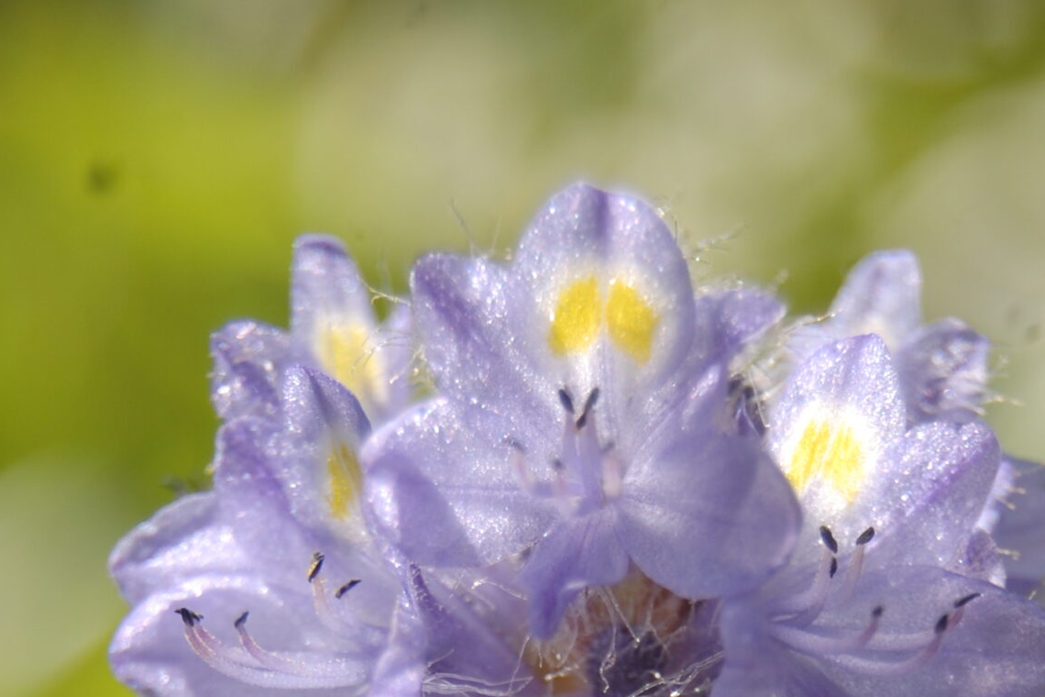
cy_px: 1150
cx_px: 571
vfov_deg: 7.3
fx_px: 5373
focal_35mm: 185
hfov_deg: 11.1
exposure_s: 1/500
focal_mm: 55
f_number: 5.6
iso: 220
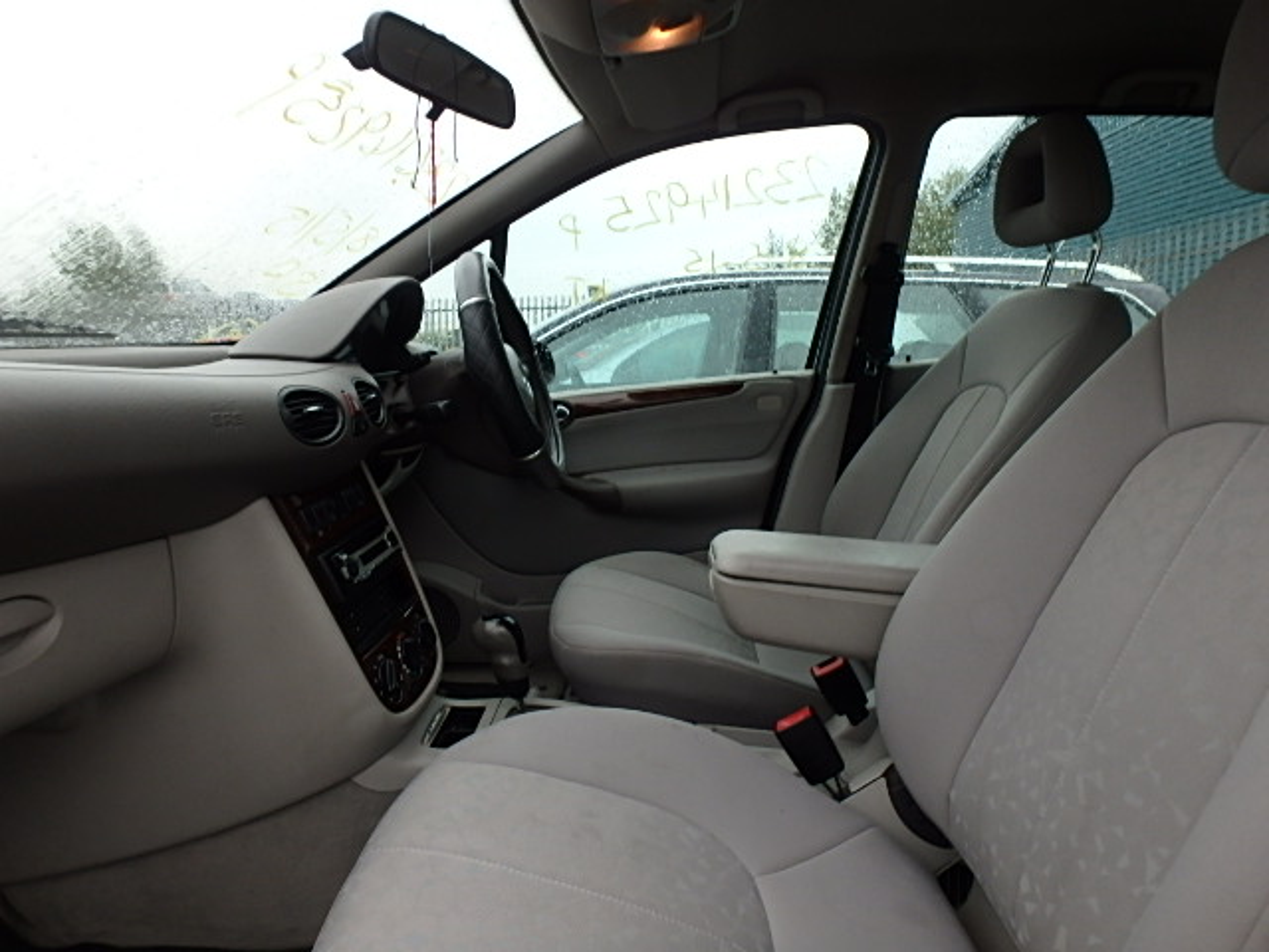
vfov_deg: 63.4
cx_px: 634
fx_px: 770
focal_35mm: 21
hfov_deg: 79.0
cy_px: 476
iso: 125
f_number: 3.5
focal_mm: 3.7
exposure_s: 1/320
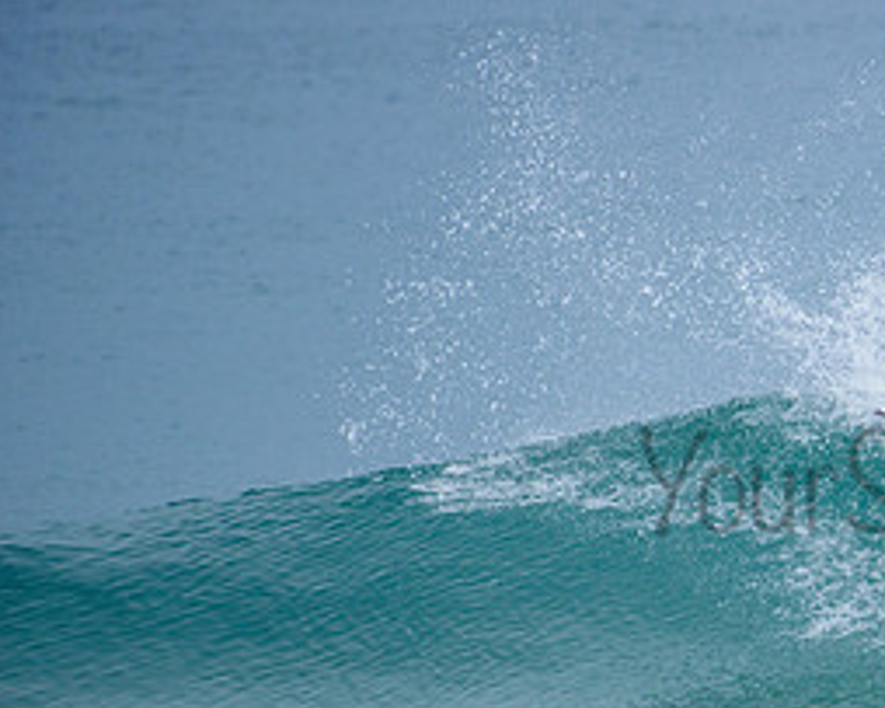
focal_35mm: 1031
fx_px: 26994
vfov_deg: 1.5
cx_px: 1000
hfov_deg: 1.9
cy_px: 452
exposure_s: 1/2000
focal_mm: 480
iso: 560
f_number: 5.6
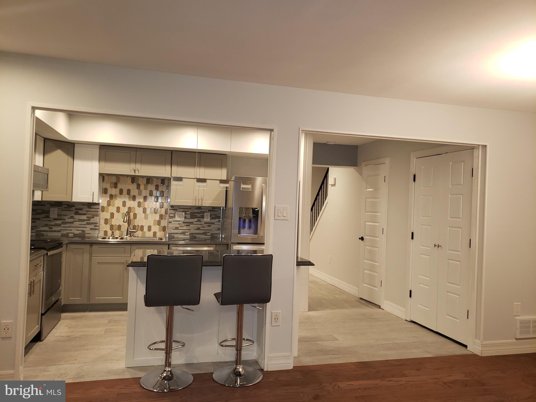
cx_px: 268
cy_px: 201
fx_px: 403
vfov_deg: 53.1
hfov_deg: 67.3
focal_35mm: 26
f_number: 1.5
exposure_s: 1/30
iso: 80
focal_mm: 4.3
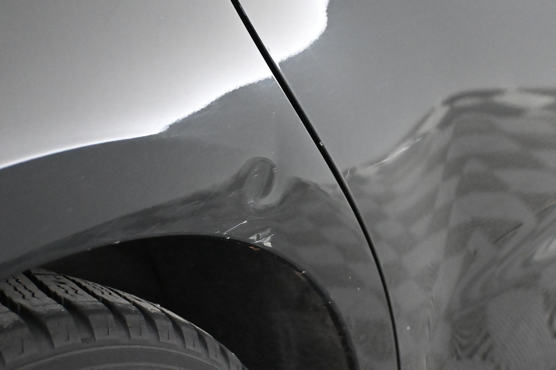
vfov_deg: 18.4
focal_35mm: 74
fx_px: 1143
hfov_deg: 27.3
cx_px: 322
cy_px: 178
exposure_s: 1/60
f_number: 5.3
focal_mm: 36
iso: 8000
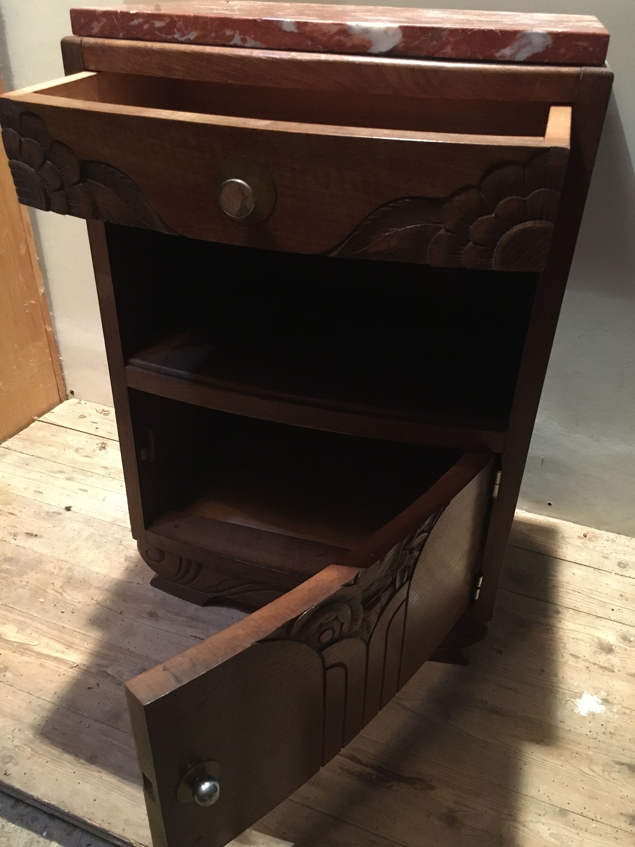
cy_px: 424
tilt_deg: -31.4
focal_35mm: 29
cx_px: 318
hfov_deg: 48.2
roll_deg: -1.2
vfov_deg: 61.7
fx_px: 709
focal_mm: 4.15
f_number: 2.2
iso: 320
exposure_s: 1/17
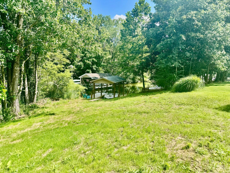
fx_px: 159
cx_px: 115
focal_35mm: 24
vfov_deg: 56.8
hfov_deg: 71.6
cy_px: 86
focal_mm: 6.76
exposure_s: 1/1980
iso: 80
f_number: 1.78
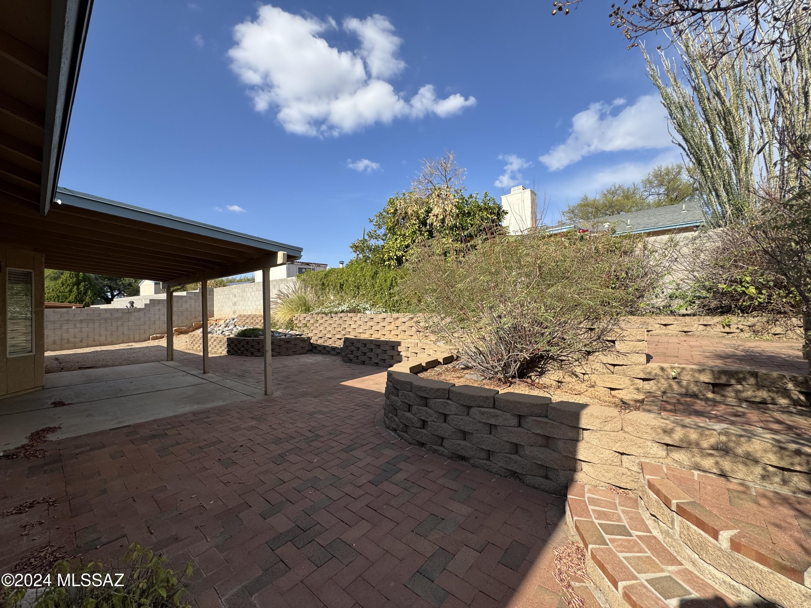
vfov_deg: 85.7
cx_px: 406
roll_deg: +1.7
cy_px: 304
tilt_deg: +0.6
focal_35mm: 14
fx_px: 328
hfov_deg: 102.1
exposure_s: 1/1637
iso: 50
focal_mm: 2.22
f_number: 2.2
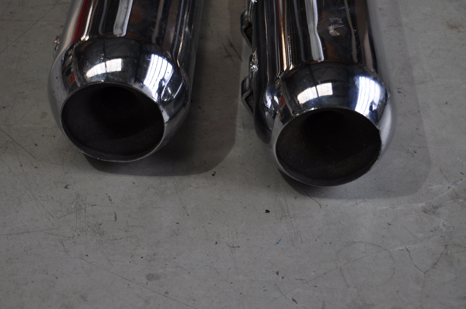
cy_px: 154
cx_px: 233
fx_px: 1067
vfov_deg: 16.5
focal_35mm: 82
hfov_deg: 24.6
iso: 500
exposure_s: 1/60
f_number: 5.6
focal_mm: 55
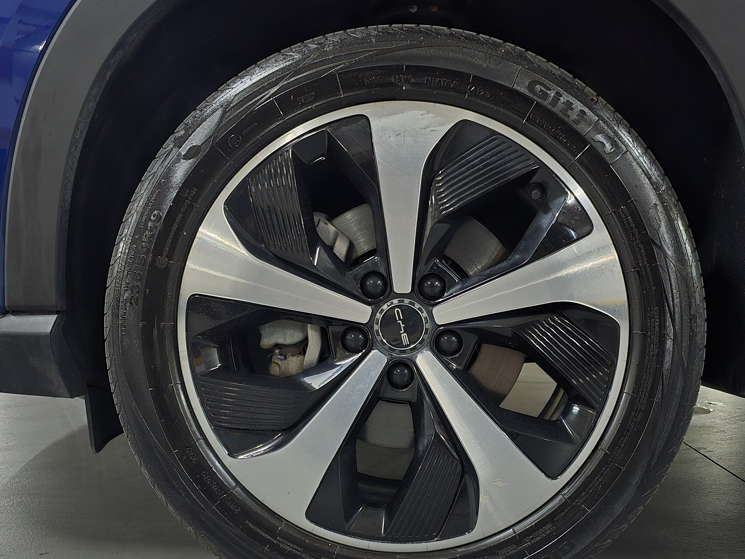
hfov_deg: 59.8
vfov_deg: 46.8
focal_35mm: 30
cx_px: 410
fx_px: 646
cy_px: 301
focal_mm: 6.3
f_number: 1.7
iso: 2000
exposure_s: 1/24
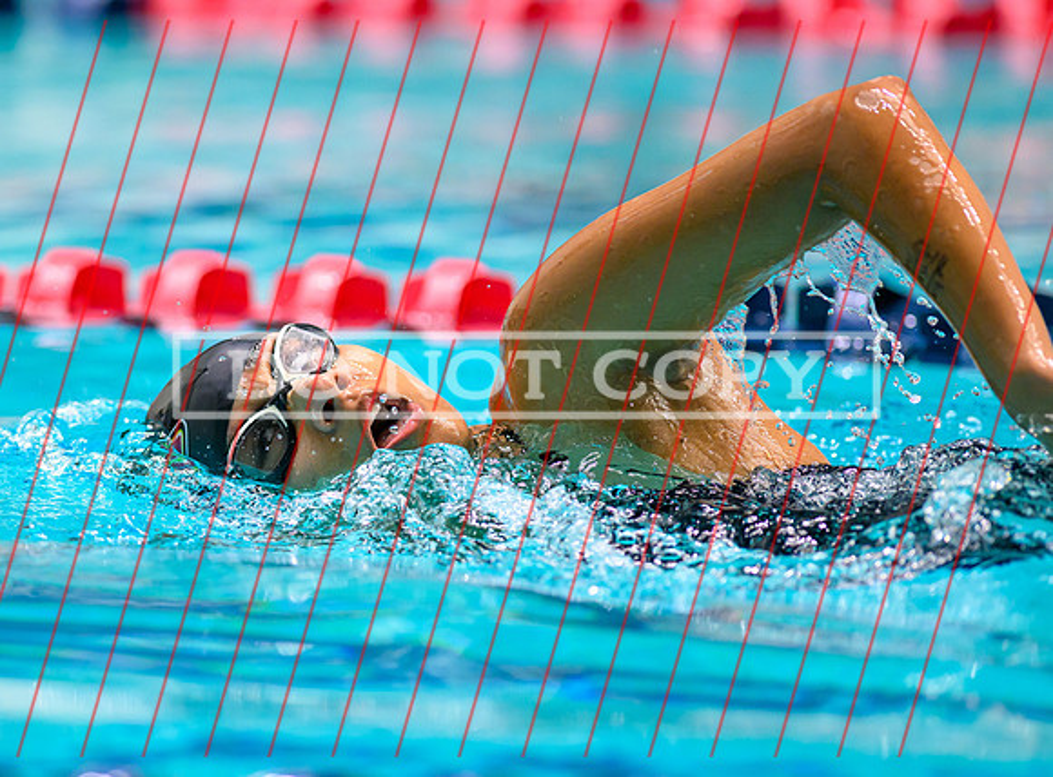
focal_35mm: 455
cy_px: 370
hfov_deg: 4.4
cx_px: 287
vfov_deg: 3.2
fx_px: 13776
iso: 2000
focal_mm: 300
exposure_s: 1/800
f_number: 2.8
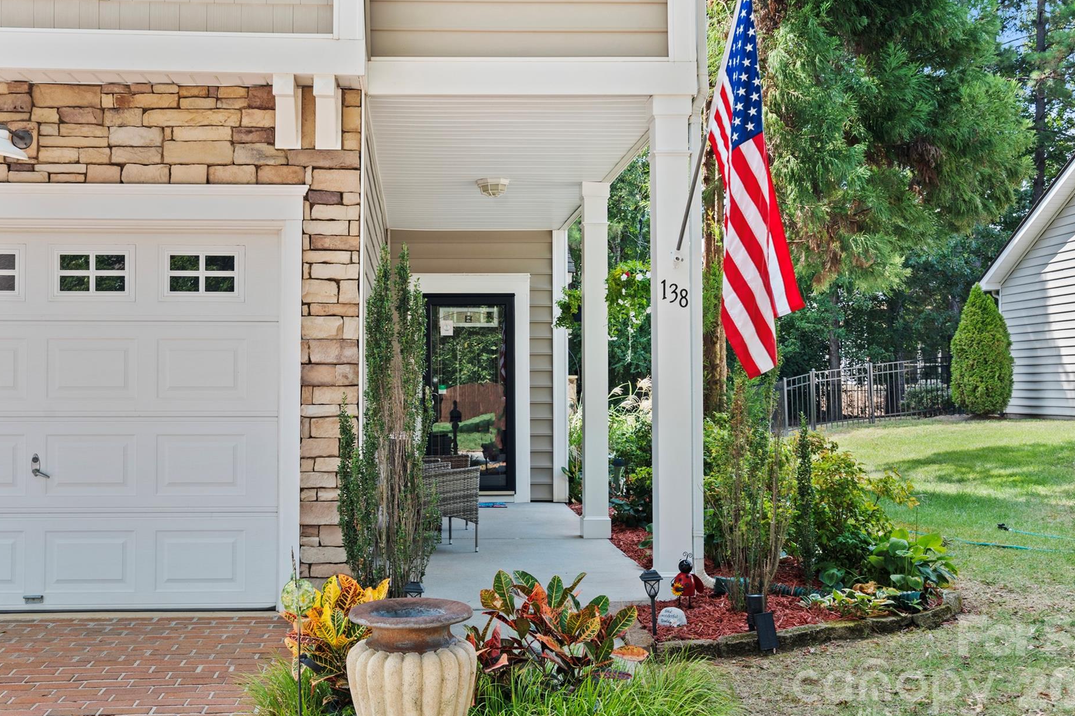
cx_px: 546
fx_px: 1164
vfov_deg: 34.2
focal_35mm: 39
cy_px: 331
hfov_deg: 49.6
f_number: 7.1
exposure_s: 1/25
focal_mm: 35
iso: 320
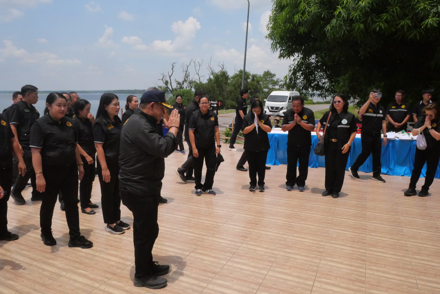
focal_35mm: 24
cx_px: 220
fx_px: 294
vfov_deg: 53.2
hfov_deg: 73.7
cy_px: 147
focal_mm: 12
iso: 3200
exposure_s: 1/2000
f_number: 18
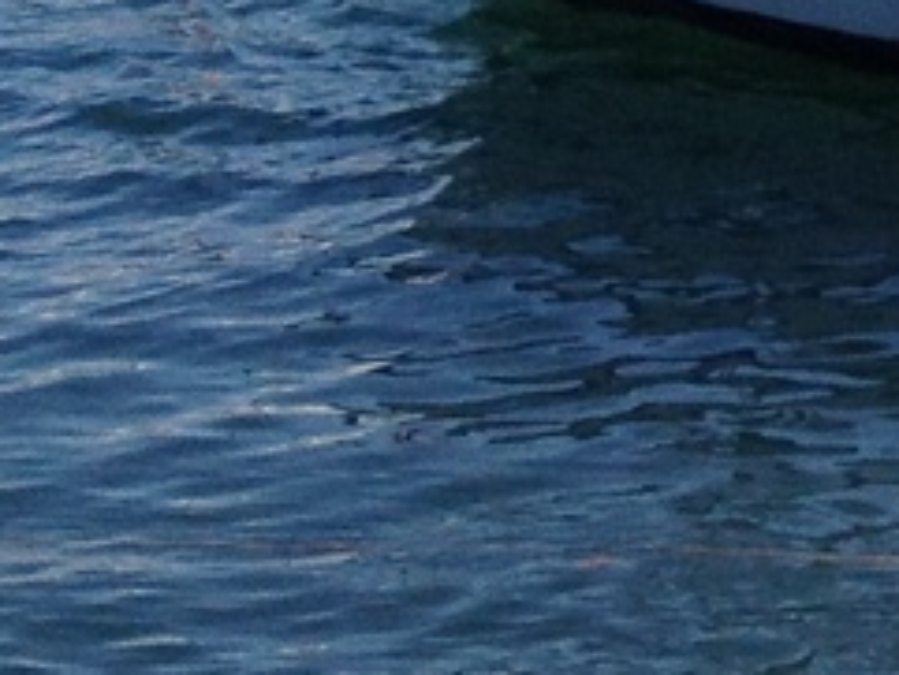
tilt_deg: -1.4
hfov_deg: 7.4
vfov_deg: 6.1
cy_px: -1067
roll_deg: +0.3
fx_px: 6028
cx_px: 2846
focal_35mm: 232
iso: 50
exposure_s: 1/2304
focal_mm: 4.28
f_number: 2.4
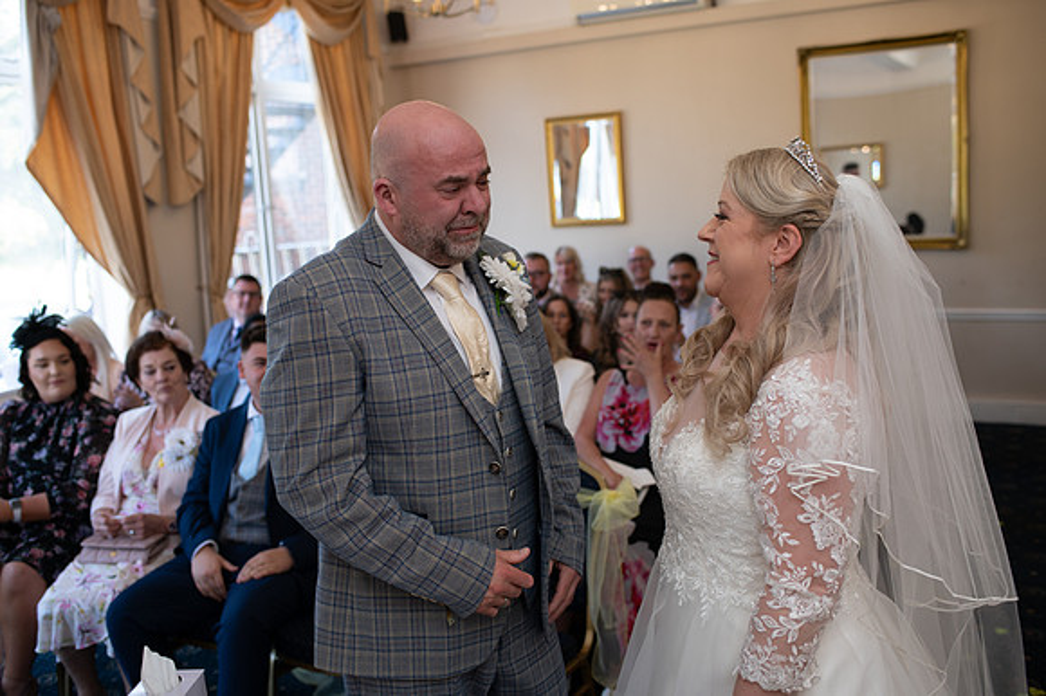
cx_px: 523
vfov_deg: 37.8
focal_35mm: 35
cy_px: 348
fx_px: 1016
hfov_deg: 54.5
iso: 400
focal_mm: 35
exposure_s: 1/100
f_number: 2.8
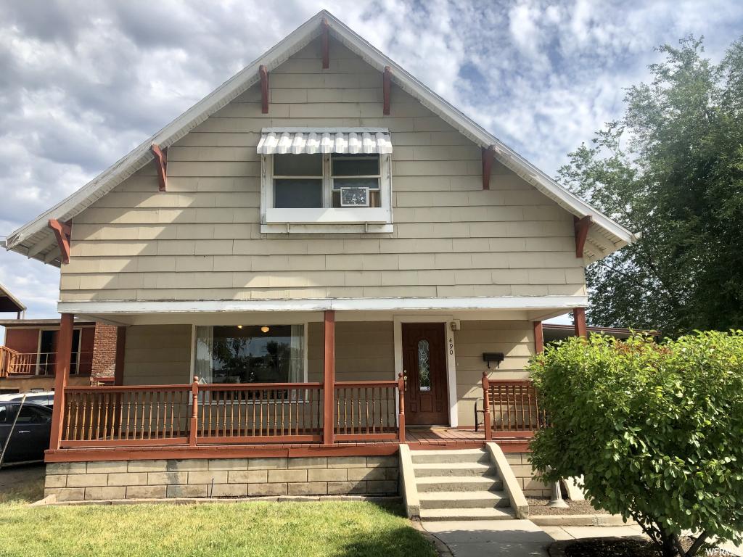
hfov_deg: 63.4
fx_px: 601
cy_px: 278
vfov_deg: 49.7
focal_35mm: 28
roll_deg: +1.4
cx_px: 372
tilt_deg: +11.6
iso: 20
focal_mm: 3.99
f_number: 1.8
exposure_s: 1/1779
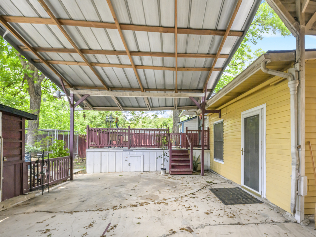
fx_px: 160
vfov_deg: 72.9
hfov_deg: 88.6
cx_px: 179
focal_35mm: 18
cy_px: 119
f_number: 6.3
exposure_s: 1/2000
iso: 2000
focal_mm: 15.5
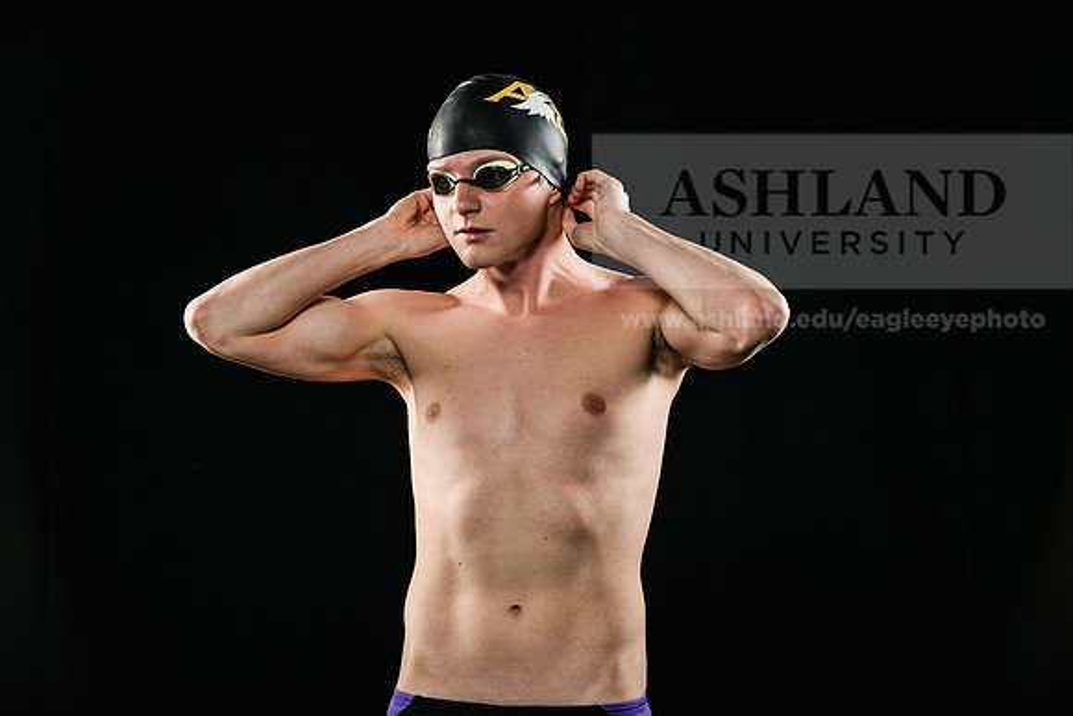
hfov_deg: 15.2
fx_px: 4025
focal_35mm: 135
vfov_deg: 10.2
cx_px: 536
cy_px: 358
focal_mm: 135
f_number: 6.3
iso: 320
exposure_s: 1/250
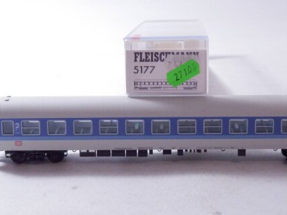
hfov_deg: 21.1
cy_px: 104
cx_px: 174
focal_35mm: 93
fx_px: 771
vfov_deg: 15.9
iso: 800
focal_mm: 11.9
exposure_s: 1/160
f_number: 4.4
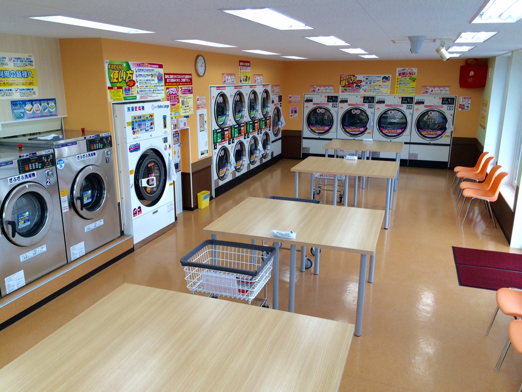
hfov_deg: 61.7
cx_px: 261
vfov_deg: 48.2
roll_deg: -0.3
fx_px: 437
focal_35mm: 29
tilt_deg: -15.2
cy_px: 196
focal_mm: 4.15
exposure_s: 1/100
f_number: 2.2
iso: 50
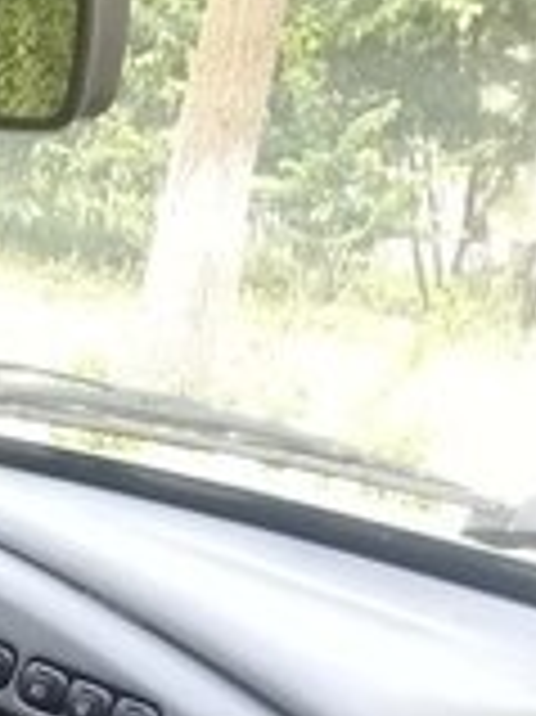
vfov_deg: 18.4
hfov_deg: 14.5
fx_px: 2005
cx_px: -194
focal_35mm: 97
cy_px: 1009
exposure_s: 1/33
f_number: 2.2
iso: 100
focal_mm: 3.3
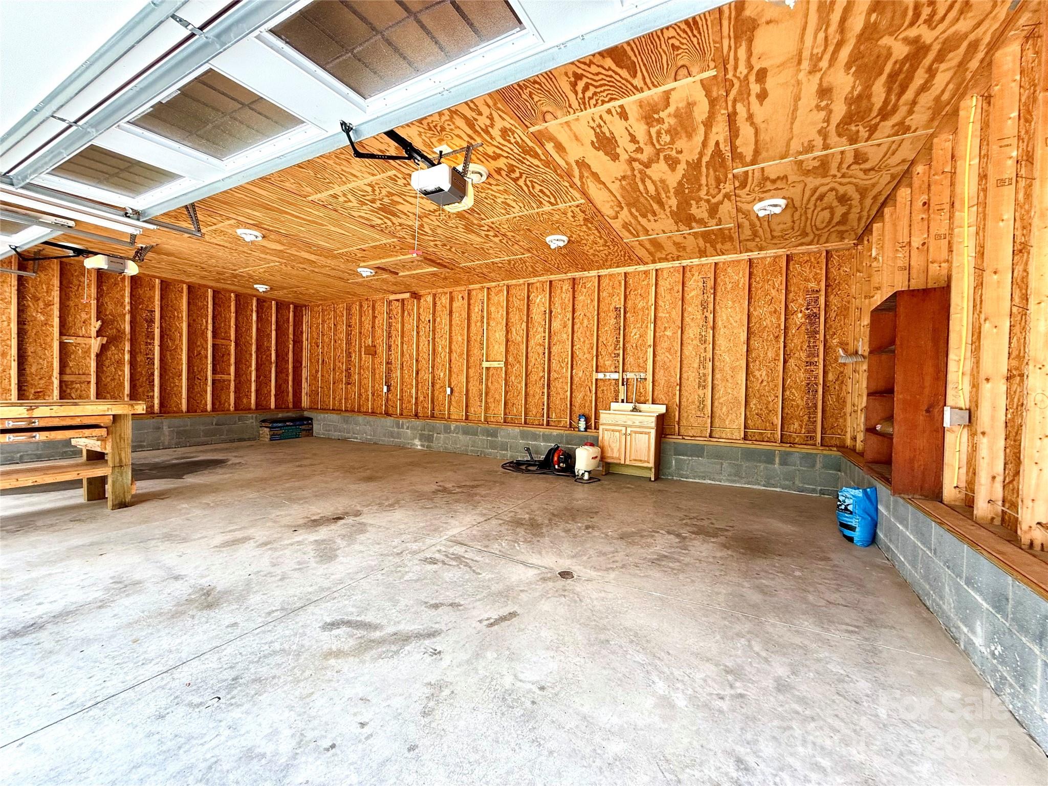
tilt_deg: -0.4
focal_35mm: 14
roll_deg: -1.6
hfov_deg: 102.1
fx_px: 424
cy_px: 393
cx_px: 524
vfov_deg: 85.7
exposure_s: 1/121
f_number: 2.2
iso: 64
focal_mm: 2.22
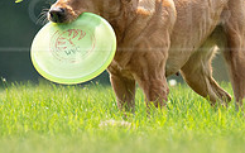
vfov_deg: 0.7
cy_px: 31
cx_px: 112
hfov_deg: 1.1
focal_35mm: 1832
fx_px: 12225
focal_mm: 600
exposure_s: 1/4000
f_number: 6.3
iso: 2500
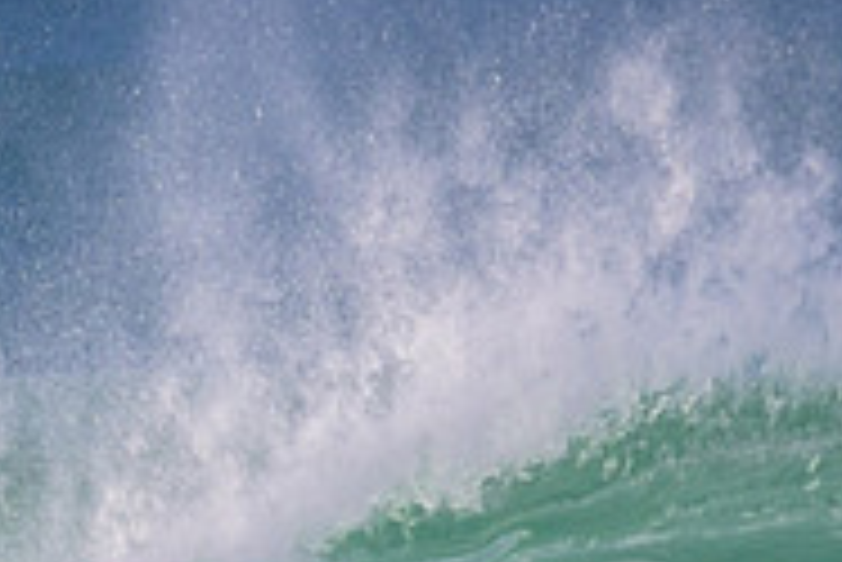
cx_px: 135
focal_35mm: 2477
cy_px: 780
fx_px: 57977
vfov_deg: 0.6
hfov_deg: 0.8
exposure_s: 1/2000
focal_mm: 800
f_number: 11
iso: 1400
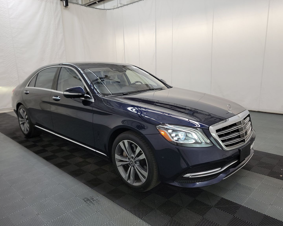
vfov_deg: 54.9
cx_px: 142
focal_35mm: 26
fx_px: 218
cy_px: 117
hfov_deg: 66.0
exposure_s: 1/59
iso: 165
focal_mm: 6.7
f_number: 1.8
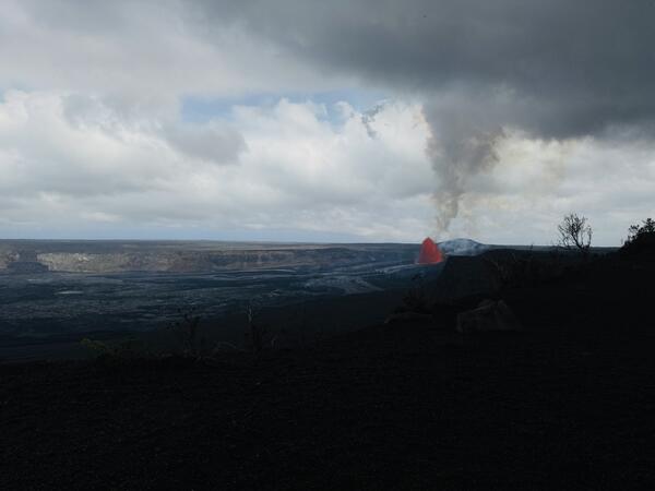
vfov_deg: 56.8
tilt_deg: -2.8
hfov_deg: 71.6
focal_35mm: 24
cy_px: 246
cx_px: 328
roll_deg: -0.9
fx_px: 454
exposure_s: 1/15152
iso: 50
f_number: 1.78
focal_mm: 6.76
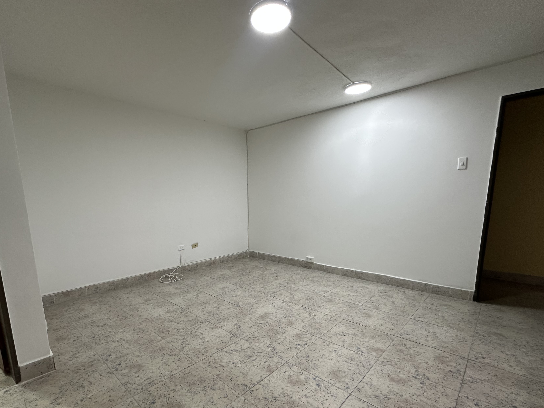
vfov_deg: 73.9
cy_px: 245
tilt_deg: -9.2
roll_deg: +1.3
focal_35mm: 17
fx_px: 267
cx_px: 243
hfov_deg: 90.7
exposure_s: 1/120
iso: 200
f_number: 2.2
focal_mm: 2.22
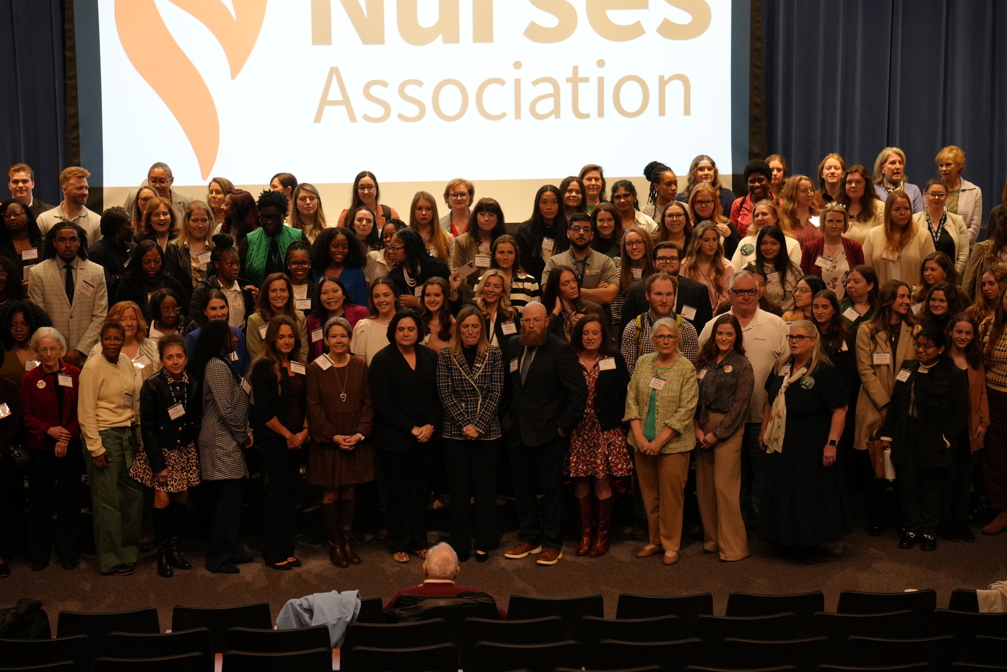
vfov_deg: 12.2
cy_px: 336
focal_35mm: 112
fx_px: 3133
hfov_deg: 18.3
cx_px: 504
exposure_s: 1/160
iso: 2000
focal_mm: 75
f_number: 5
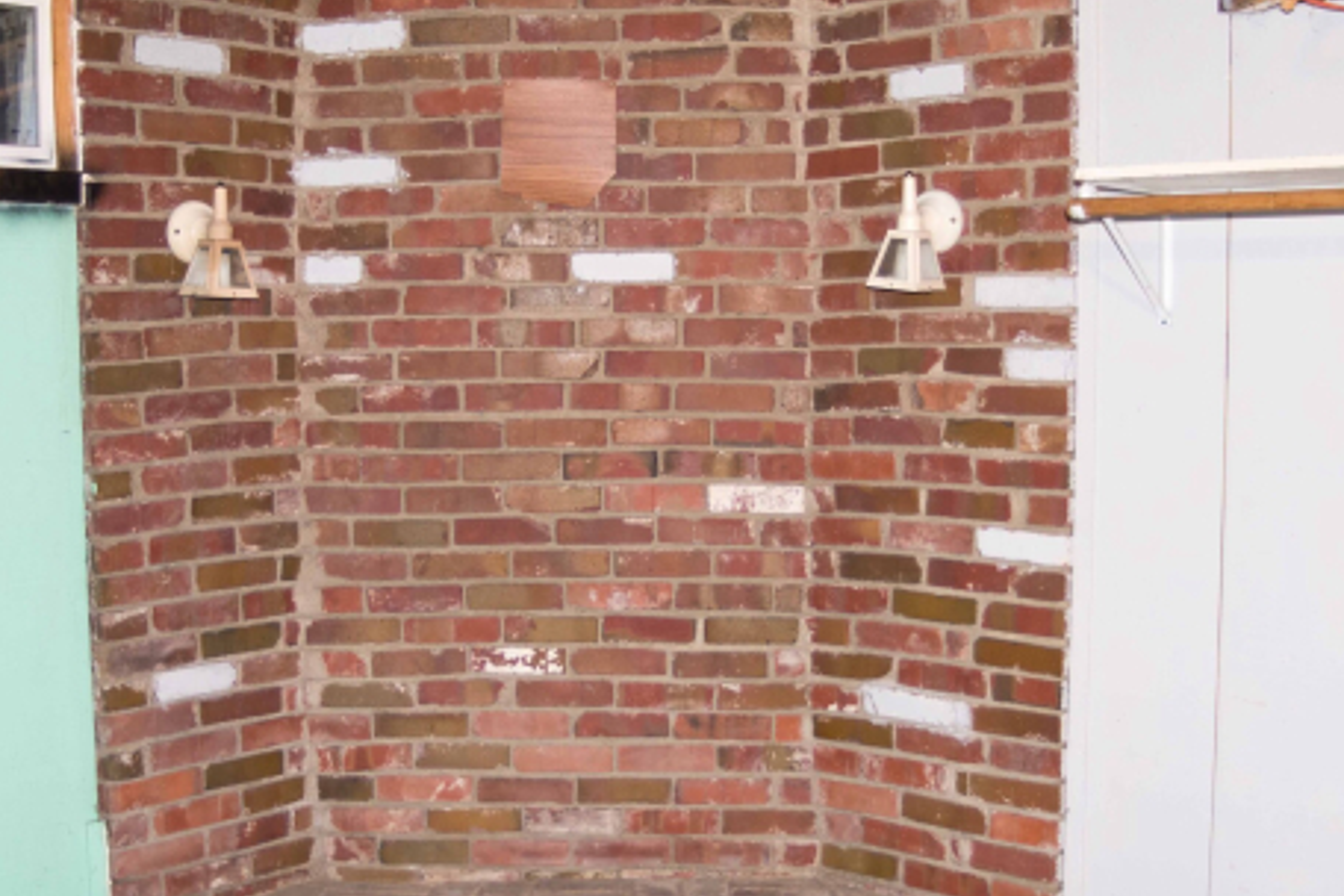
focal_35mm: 46
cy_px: 536
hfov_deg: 42.7
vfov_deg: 29.2
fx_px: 1717
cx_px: 656
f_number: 3.5
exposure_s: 1/60
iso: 800
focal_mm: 28
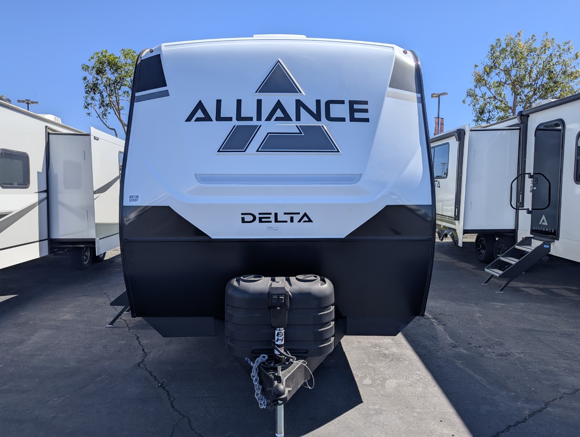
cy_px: 218
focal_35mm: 24
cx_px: 290
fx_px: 403
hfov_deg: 71.5
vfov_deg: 56.9
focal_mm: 6.81
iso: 45
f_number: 1.85
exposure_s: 1/2358
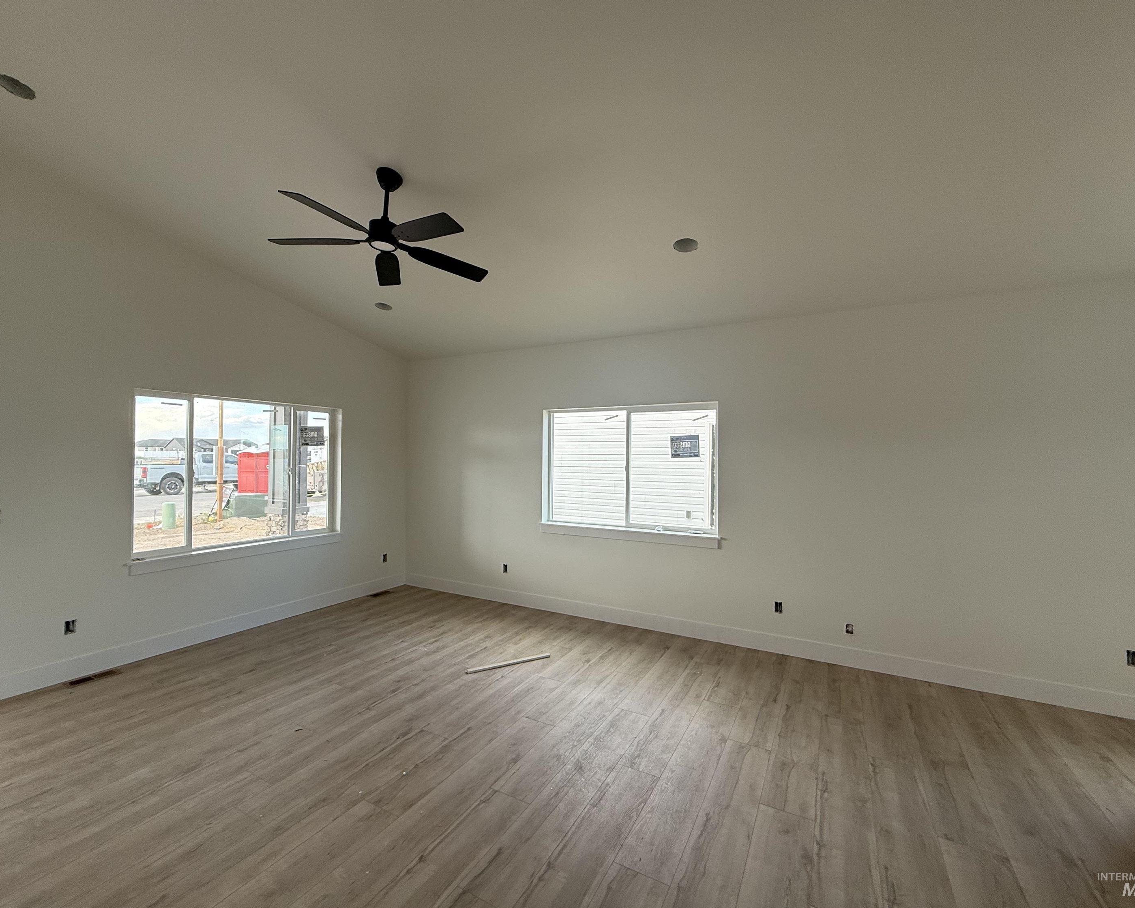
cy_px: 452
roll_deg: -0.4
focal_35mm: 15
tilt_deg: +1.8
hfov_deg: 96.8
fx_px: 504
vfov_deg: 84.0
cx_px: 568
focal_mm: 2.22
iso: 80
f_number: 2.2
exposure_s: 1/99
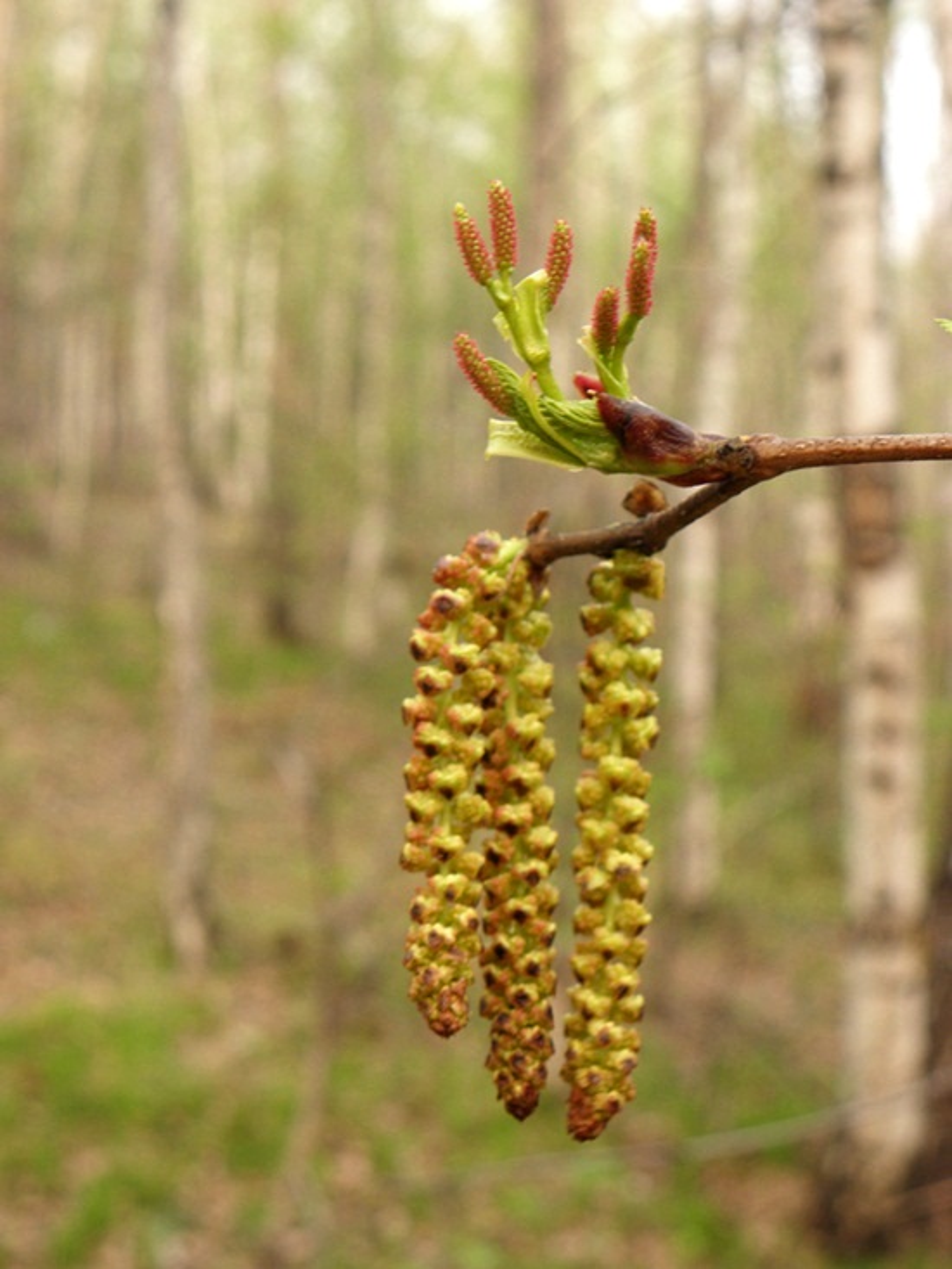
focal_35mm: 51
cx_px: 476
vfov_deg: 37.5
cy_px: 634
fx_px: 1870
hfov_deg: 28.6
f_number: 3.5
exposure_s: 1/50
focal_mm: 9.22
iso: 125
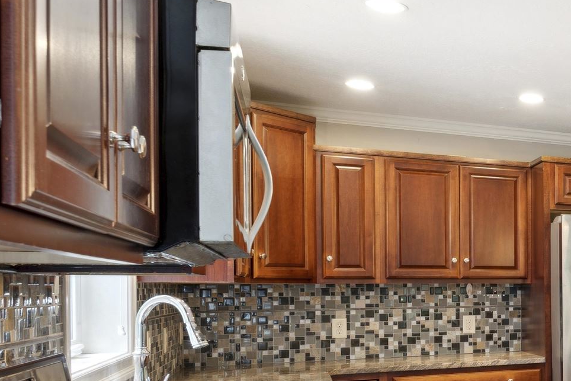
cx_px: 878
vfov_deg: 26.1
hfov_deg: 26.6
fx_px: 809
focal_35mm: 51
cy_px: 297
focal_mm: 16
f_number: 8
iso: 100
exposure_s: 1.6
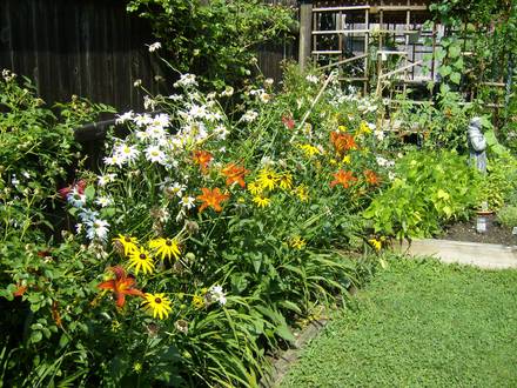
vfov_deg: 39.7
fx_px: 538
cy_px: 194
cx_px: 258
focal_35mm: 36
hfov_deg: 51.4
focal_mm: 6
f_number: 4.7
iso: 100
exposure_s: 1/307
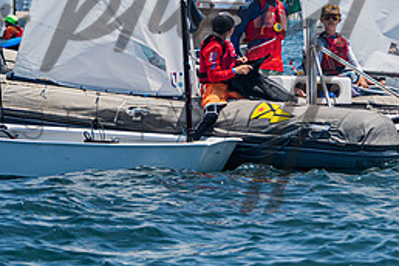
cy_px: 9
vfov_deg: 4.4
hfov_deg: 6.6
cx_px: 229
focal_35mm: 312
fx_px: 3458
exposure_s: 1/1600
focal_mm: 105
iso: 250
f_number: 6.7
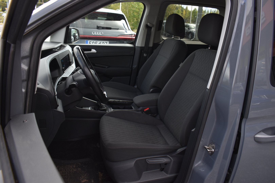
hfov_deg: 67.4
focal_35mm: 27
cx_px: 138
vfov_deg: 47.9
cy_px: 92
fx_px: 206
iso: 200
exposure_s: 1/180
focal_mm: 18
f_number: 5.6
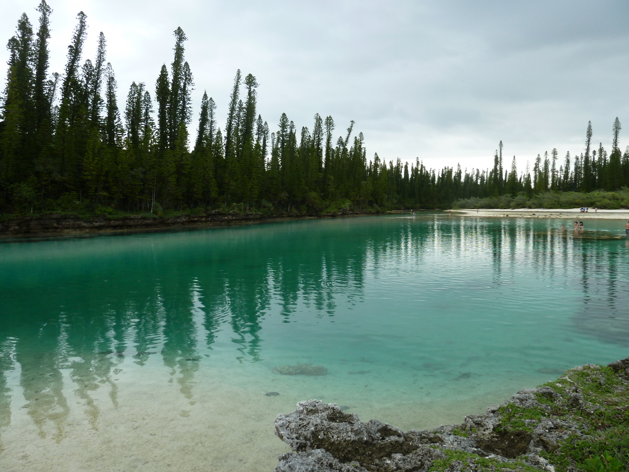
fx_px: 454
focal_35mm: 25
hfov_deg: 69.4
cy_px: 236
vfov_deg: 54.9
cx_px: 314
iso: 80
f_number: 3.3
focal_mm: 4.1
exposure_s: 1/100
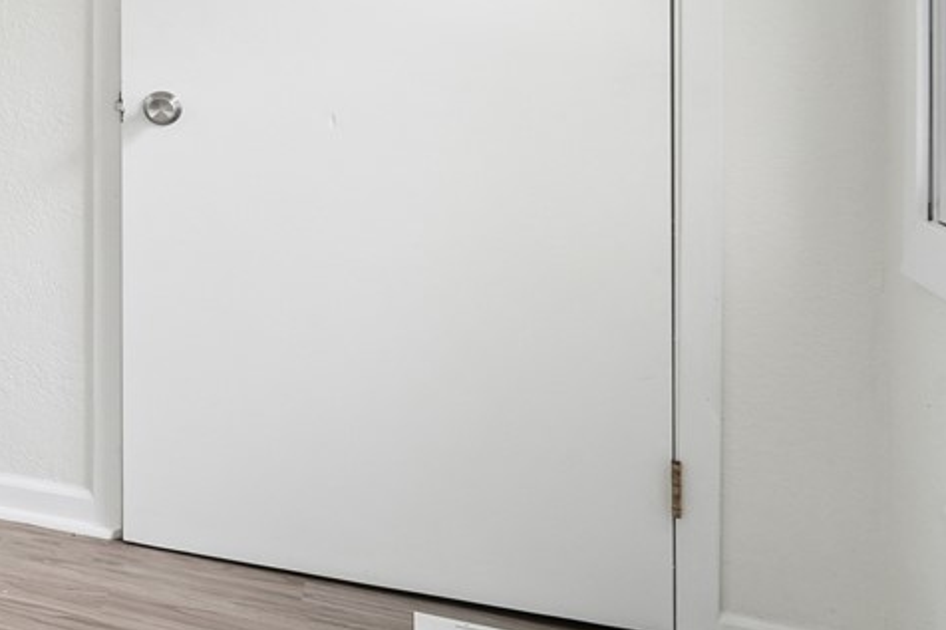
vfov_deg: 22.5
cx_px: -705
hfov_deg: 22.6
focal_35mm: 57
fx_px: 1497
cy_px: -57
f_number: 10
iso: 400
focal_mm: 16
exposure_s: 1/20
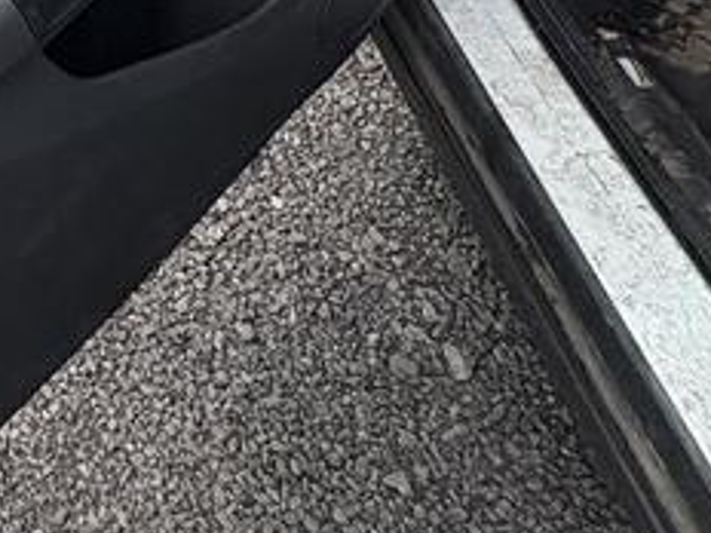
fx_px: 1109
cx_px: -349
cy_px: -404
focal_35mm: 54
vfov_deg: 20.2
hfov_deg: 26.2
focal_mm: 2.22
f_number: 2.2
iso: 50
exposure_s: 1/669
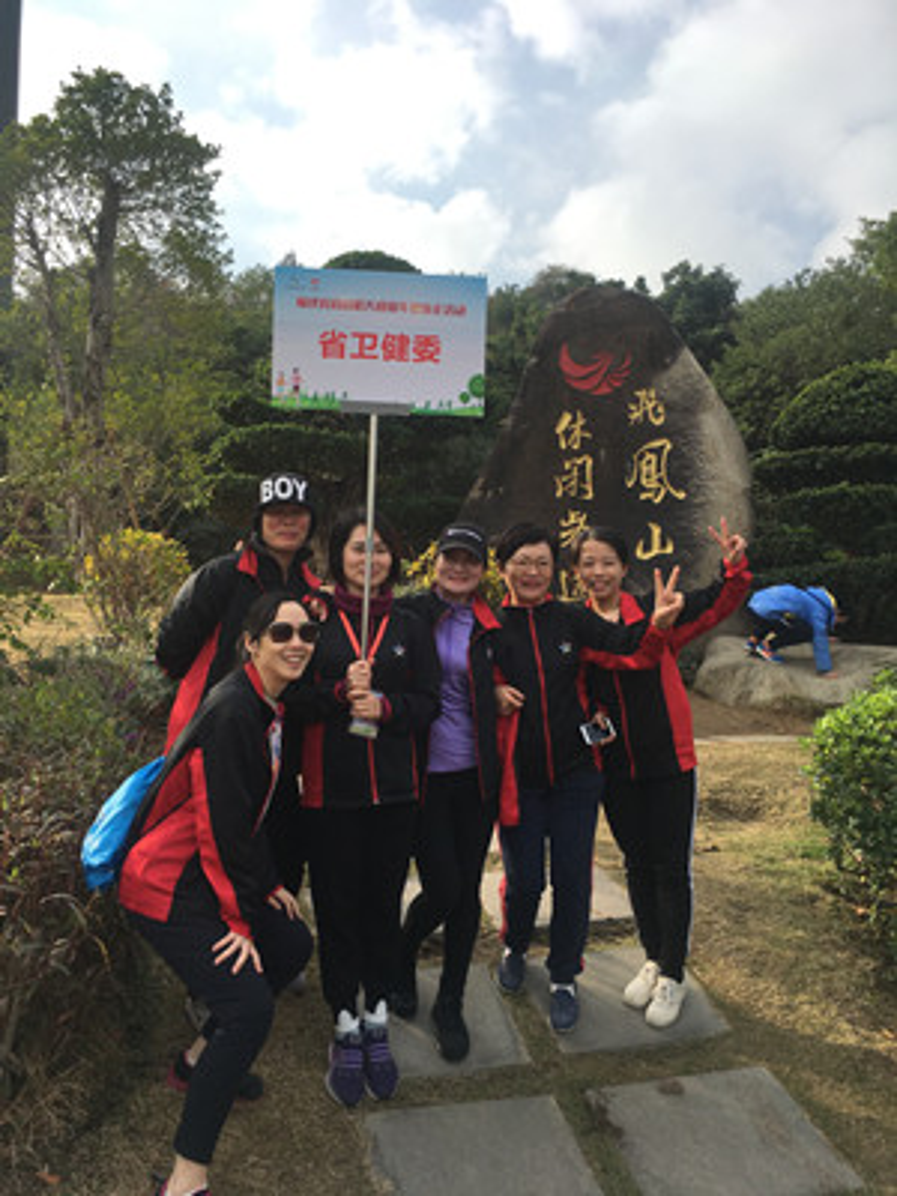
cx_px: 448
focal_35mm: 29
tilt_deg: +4.5
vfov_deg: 61.7
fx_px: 1002
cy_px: 598
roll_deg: -0.2
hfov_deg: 48.2
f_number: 2.2
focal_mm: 4.15
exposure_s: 1/1026
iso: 25
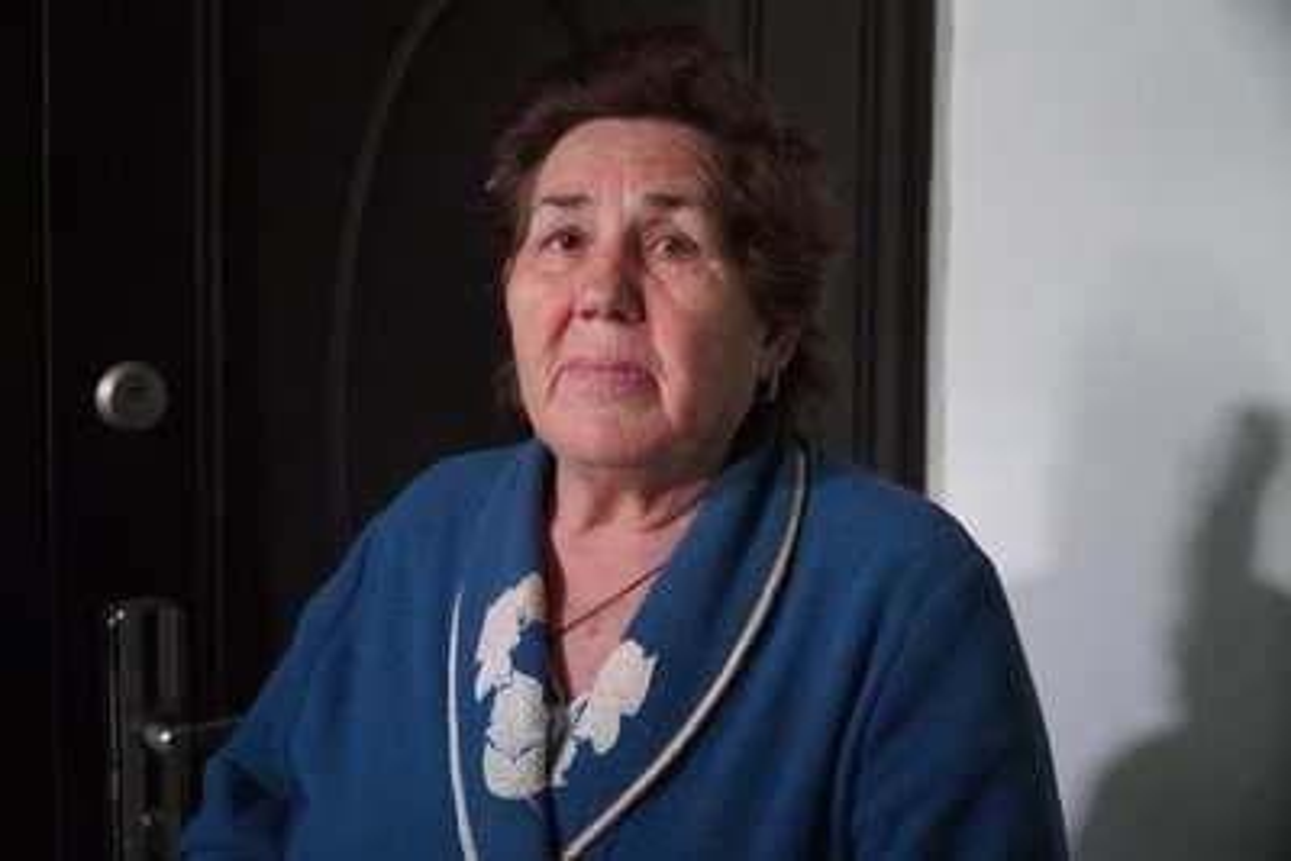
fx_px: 1776
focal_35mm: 50
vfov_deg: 27.3
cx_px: 646
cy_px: 430
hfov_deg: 40.0
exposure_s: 1/40
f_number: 4
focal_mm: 33
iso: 6400
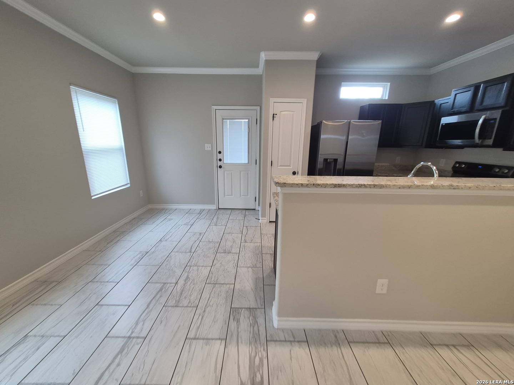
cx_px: 257
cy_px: 192
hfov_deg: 106.2
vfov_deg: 89.9
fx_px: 193
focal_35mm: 13
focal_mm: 1.74
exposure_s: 1/60
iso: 100
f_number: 2.2
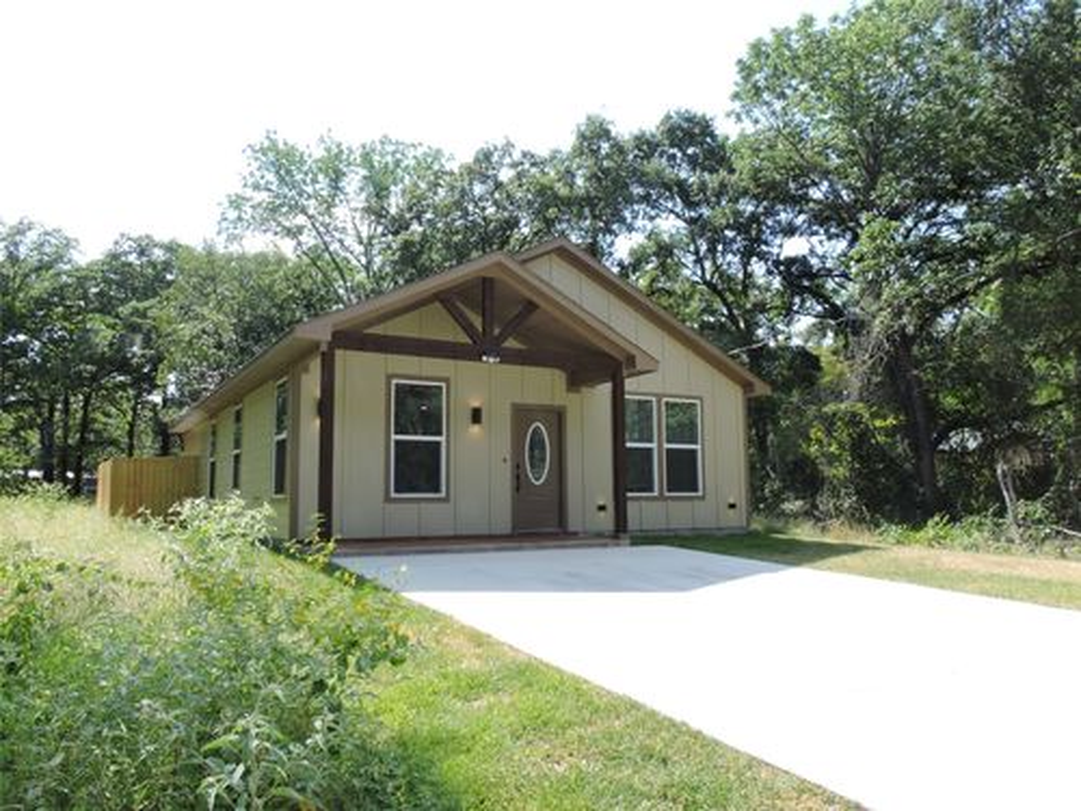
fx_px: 749
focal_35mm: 24
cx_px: 540
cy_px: 406
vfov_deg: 56.8
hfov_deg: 71.6
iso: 100
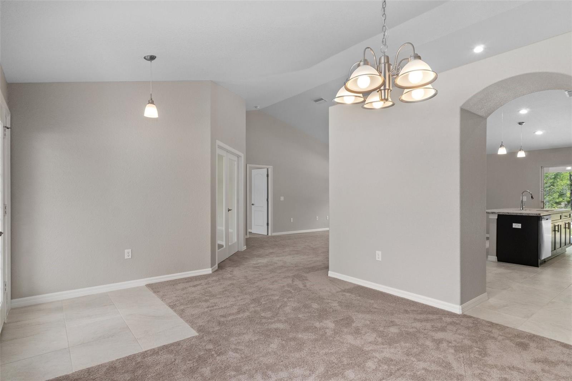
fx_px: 286
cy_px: 190
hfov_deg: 90.0
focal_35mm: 18
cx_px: 286
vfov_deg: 67.4
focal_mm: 12
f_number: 8
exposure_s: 1/5
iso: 320
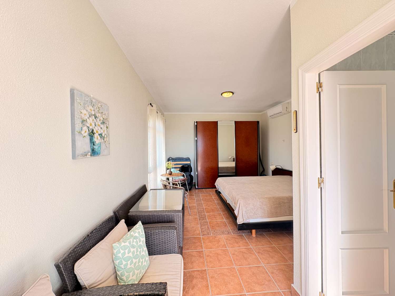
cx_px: 198
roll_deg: +0.9
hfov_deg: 102.1
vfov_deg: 85.7
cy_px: 148
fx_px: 160
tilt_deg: +0.8
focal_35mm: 14
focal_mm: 2.22
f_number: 2.2
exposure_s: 1/100
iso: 250
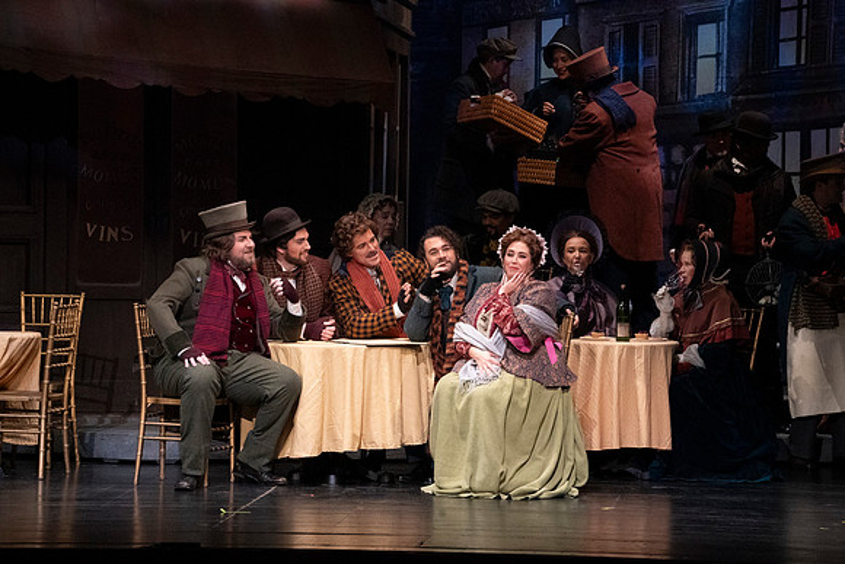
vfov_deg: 6.9
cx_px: 422
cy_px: 282
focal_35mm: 200
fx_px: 4695
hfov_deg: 10.3
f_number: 11
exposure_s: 1/400
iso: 16000
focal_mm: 200
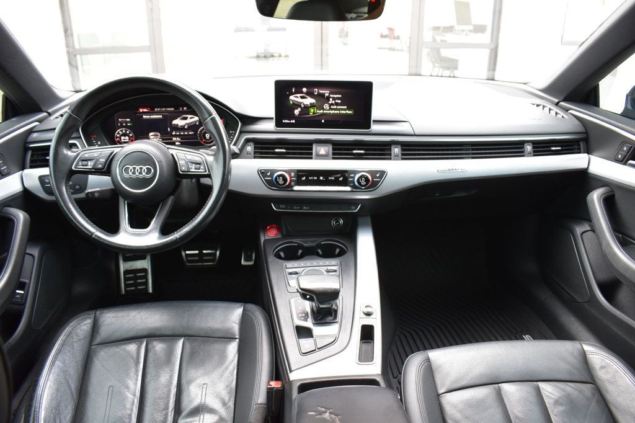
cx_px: 318
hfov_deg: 67.4
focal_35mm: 27
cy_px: 212
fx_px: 476
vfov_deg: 47.9
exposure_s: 1/15
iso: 1000
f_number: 6.3
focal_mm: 18
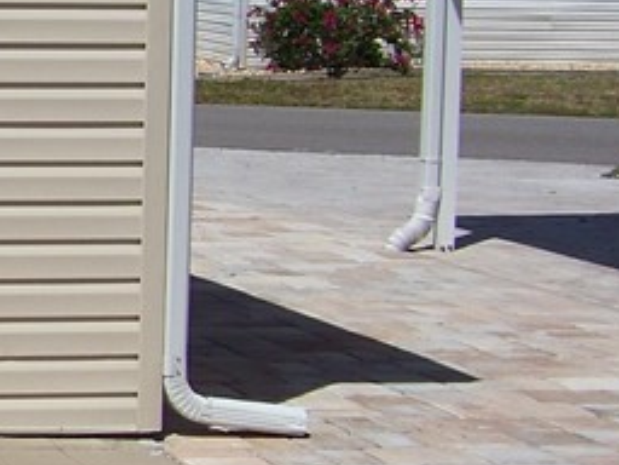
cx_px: -585
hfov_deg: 12.3
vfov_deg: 10.3
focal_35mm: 144
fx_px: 2575
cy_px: 148
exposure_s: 1/1000
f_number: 4
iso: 64
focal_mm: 5.85
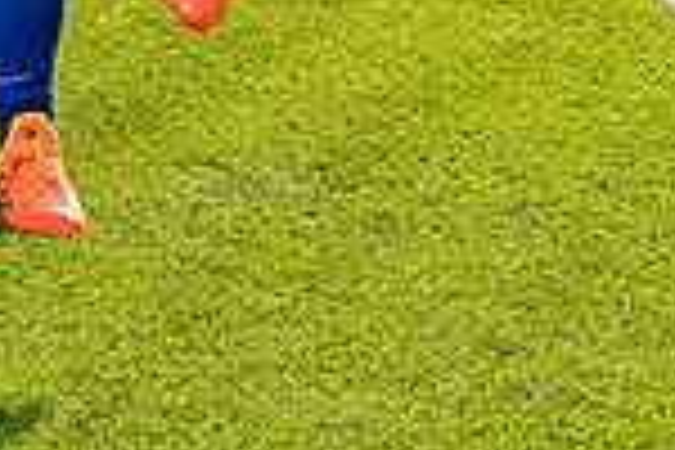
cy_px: -513
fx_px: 3825
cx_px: 14
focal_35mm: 204
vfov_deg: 6.5
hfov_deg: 10.0
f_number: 10
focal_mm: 68
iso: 320
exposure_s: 1/250
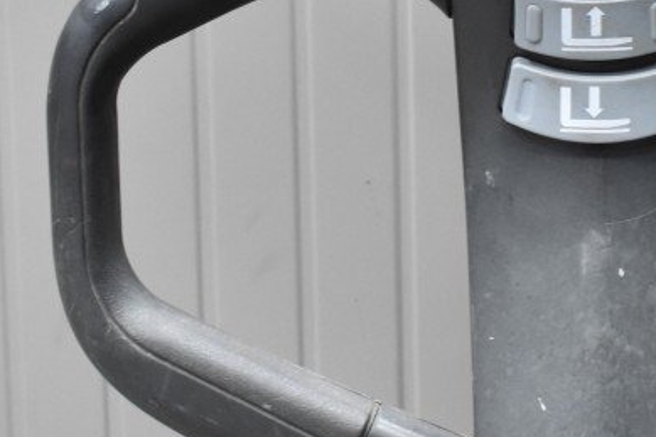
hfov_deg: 14.2
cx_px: 602
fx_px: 2614
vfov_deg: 9.5
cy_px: 132
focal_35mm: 144
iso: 1250
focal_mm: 31
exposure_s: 1/20
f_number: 5.6
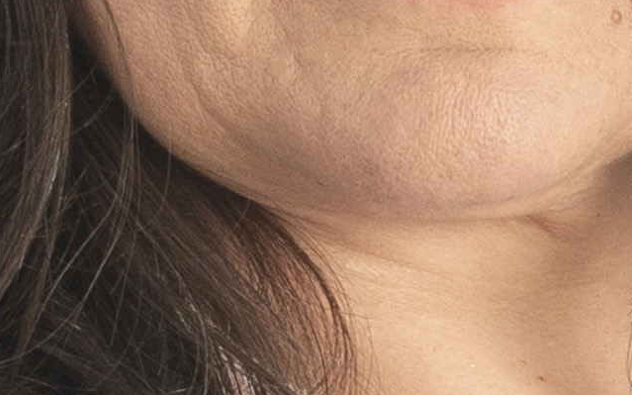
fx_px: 6285
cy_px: 1460
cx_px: 469
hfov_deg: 5.8
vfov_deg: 3.5
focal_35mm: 365
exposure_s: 1/100
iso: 100
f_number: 7.1
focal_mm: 38
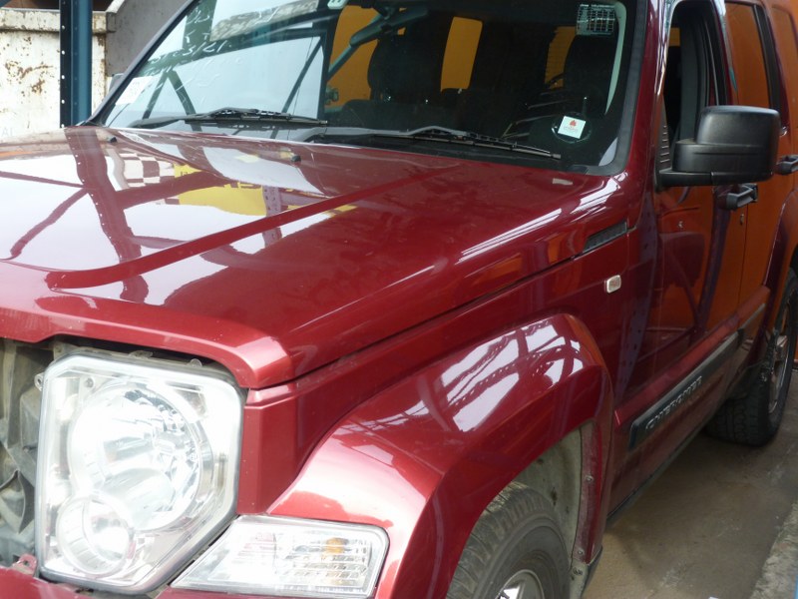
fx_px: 1060
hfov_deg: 41.2
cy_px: 300
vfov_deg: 31.5
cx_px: 399
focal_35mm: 46
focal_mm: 8.3
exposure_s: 1/125
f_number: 3.2
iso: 125
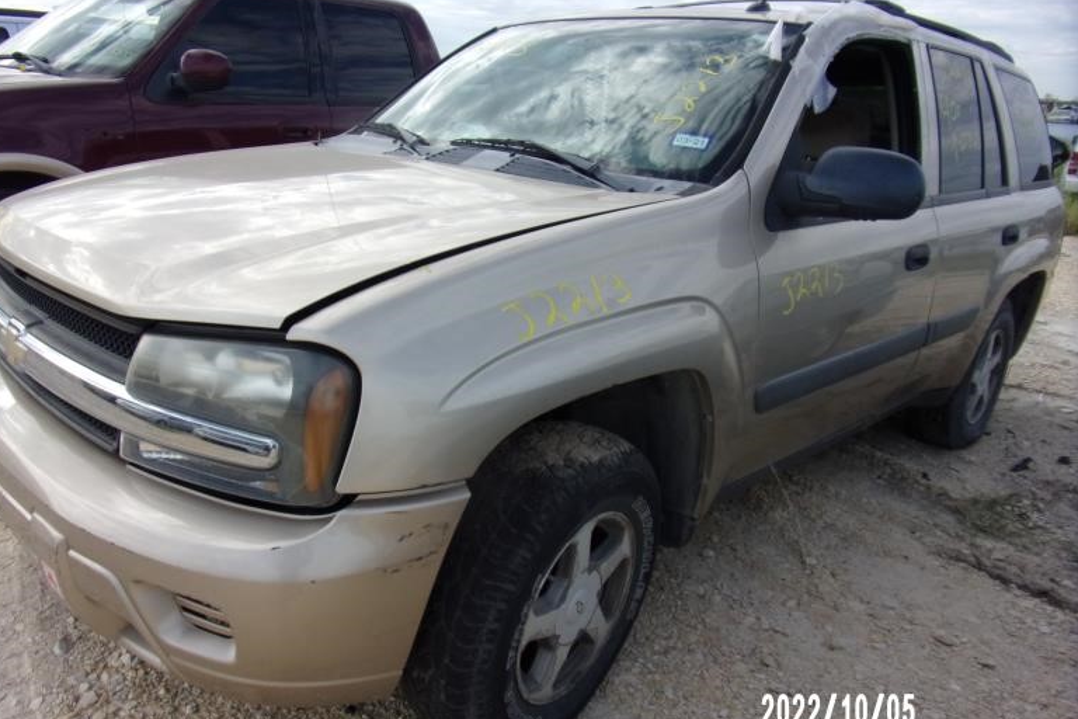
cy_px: 382
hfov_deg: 69.4
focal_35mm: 26
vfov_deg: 49.5
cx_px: 519
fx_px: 778
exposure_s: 1/550
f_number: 3.3
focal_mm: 4.3
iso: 80
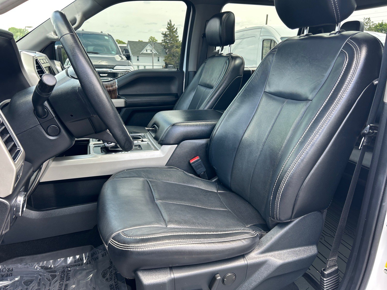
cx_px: 194
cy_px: 145
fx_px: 291
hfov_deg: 67.3
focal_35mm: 26
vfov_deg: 53.1
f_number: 1.5
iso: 32
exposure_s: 1/123
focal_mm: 5.7
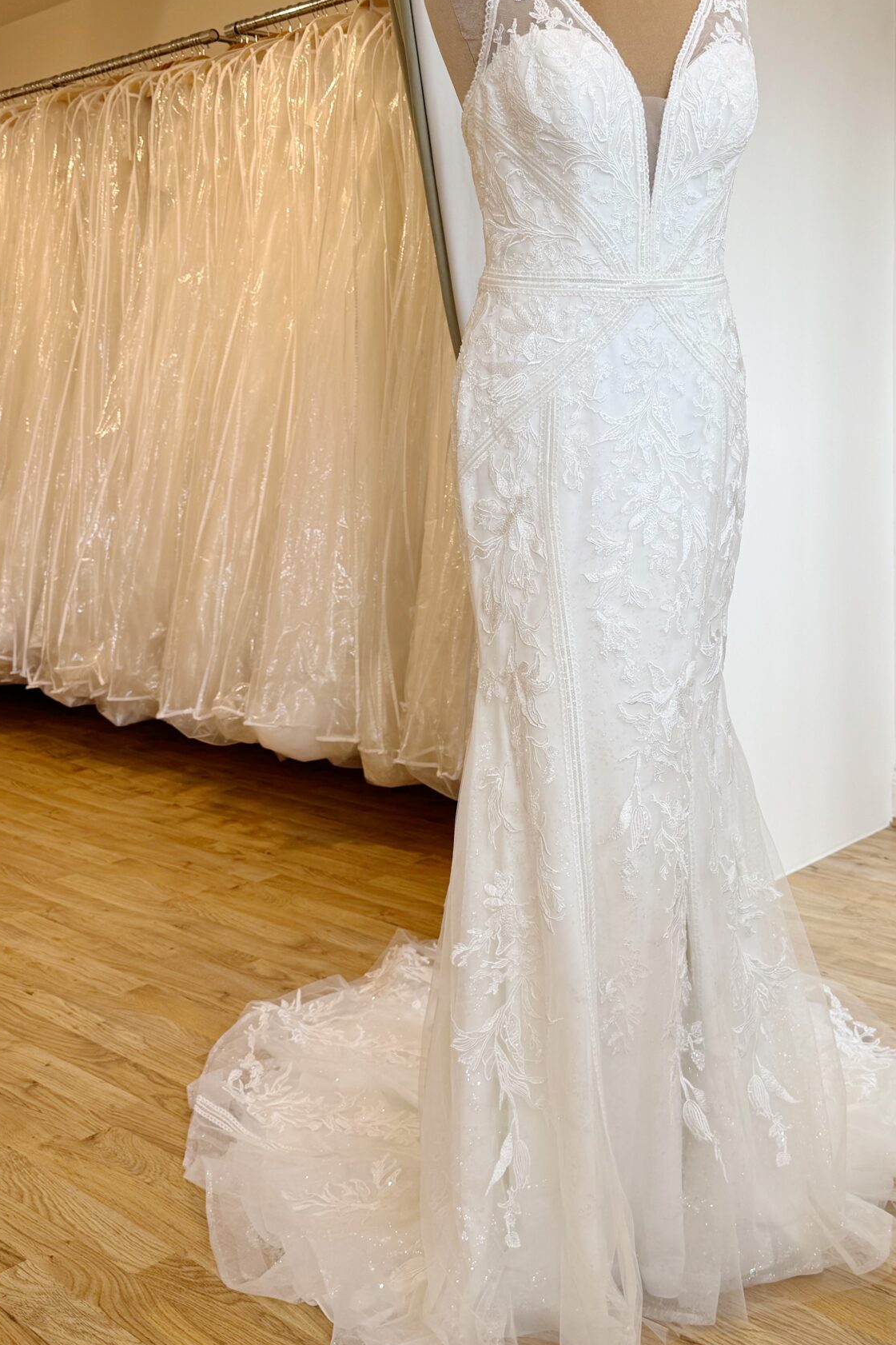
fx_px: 1419
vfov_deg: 50.4
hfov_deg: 34.6
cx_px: 615
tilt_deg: -6.3
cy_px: 545
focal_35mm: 38
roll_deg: +1.6
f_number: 1.78
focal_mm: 6.76
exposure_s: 1/121
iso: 64
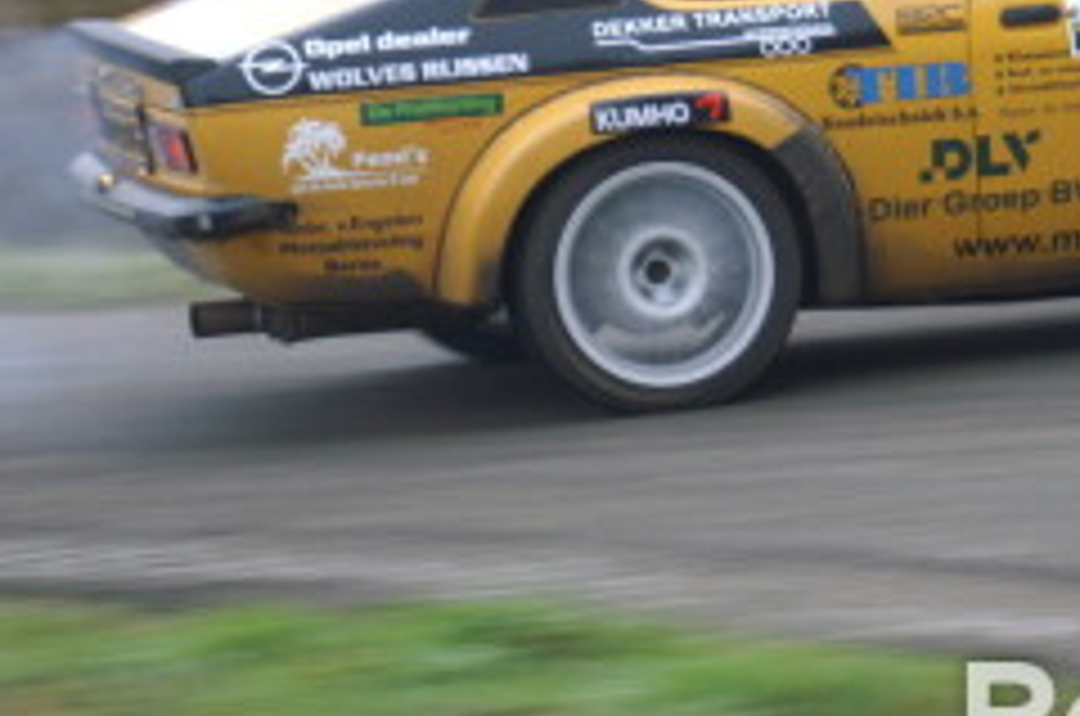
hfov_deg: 7.8
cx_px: 1017
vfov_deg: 5.2
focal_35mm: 263
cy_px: 7
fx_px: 7874
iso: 400
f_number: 5.6
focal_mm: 70
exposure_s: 1/50
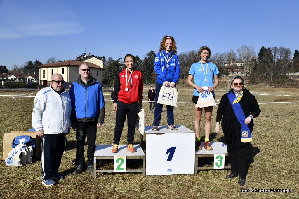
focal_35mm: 32
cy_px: 100
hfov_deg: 58.7
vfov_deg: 41.1
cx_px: 150
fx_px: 266
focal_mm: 32
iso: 500
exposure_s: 1/5000
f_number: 6.3
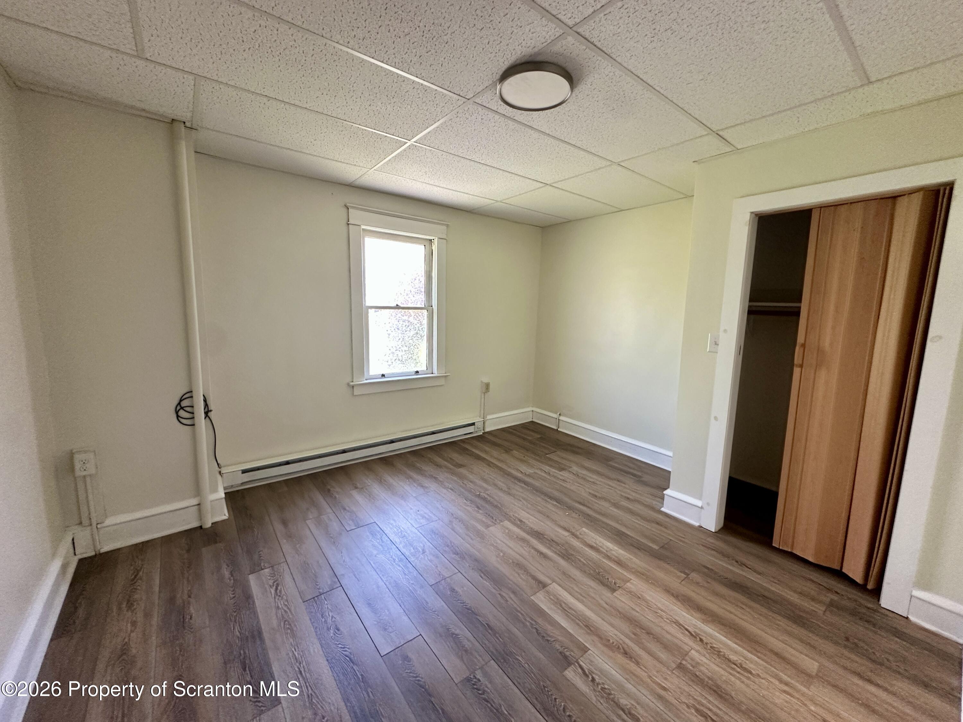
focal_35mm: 14
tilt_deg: -5.5
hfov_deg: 102.1
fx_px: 389
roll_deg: -1.8
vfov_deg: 85.7
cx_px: 482
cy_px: 361
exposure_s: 1/99
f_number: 2.2
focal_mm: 2.22
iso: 250
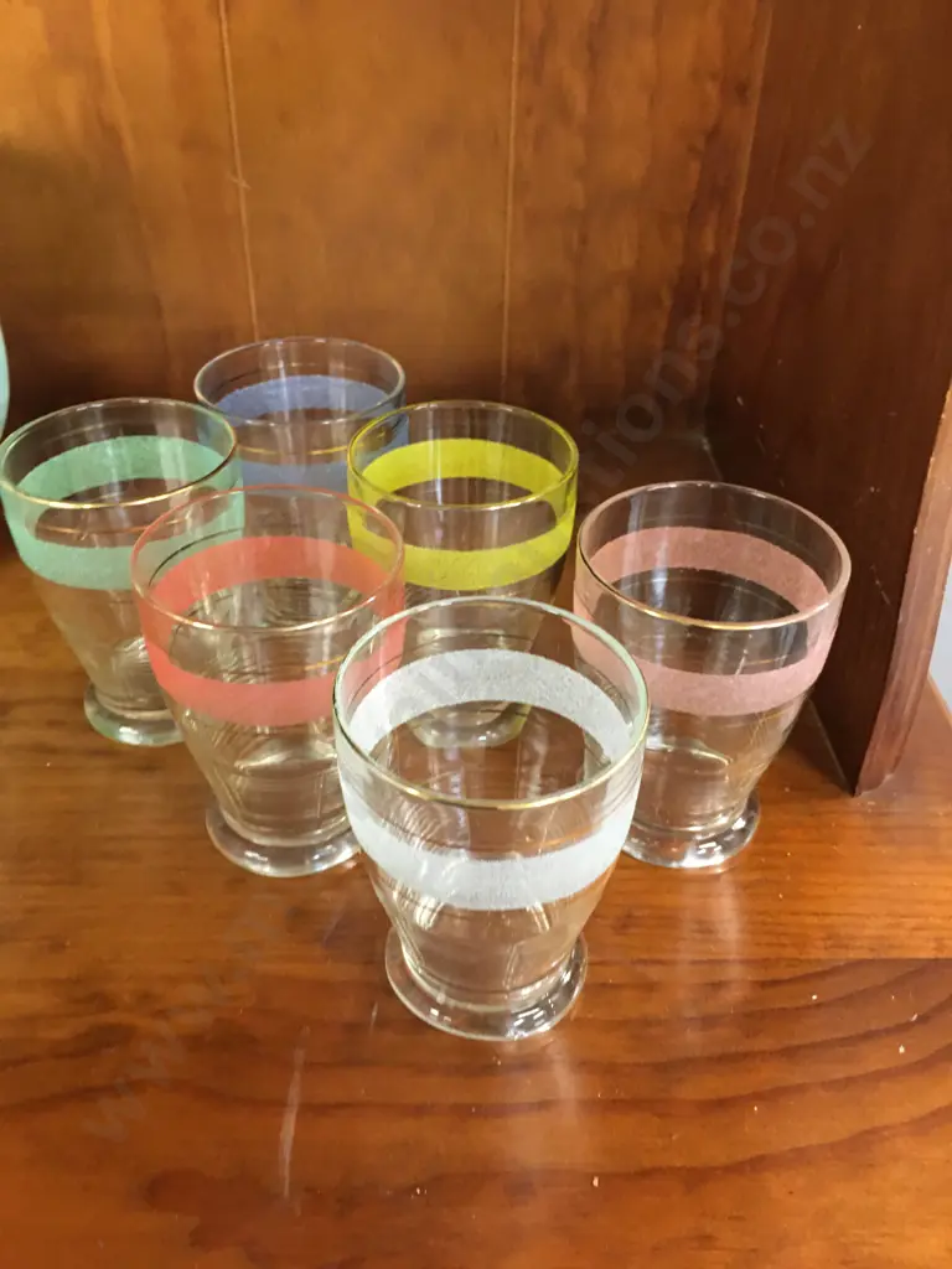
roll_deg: -1.2
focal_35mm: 29
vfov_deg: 61.7
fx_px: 1063
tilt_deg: -36.5
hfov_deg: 48.2
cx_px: 476
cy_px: 634
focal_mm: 4.15
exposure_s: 1/8
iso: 100
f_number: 2.2
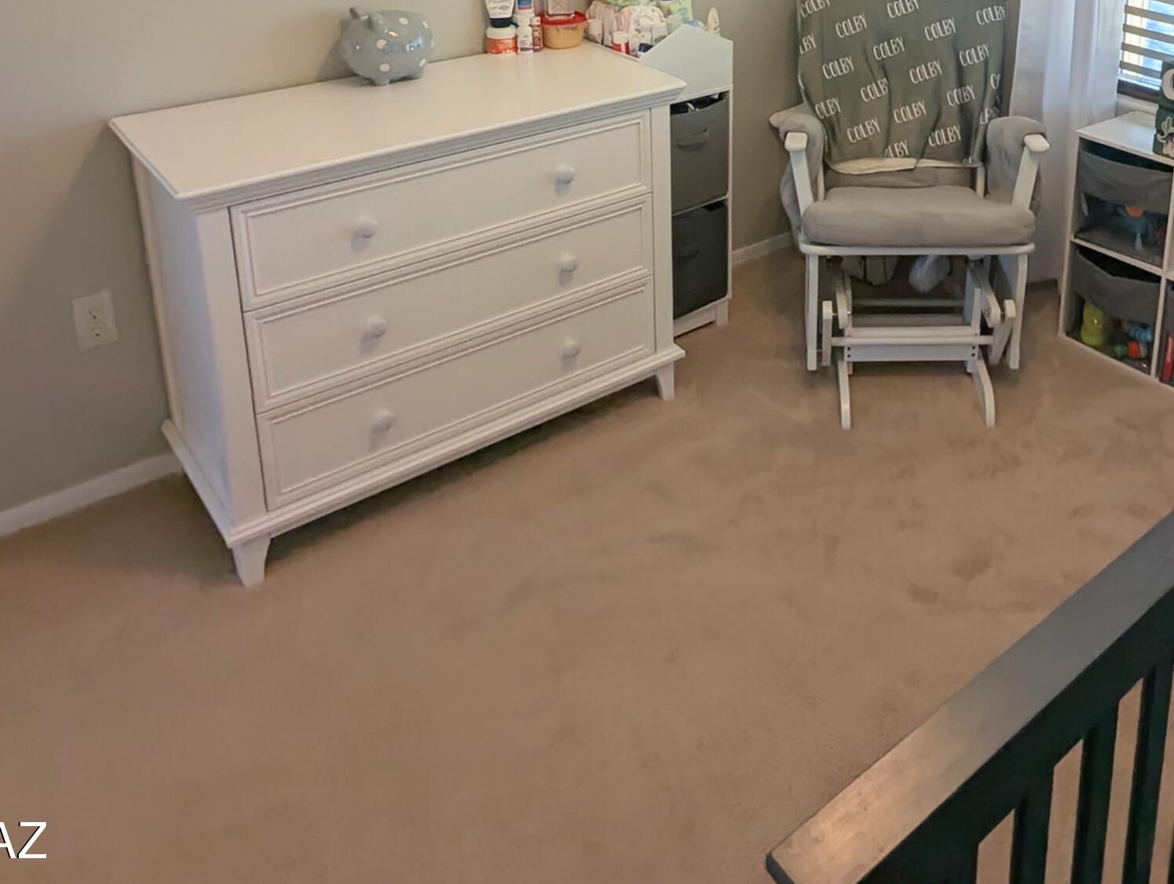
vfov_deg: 39.9
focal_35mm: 32
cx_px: 862
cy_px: 38
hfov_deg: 54.4
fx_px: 1087
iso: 77
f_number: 2.2
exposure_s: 1/137
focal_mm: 2.35
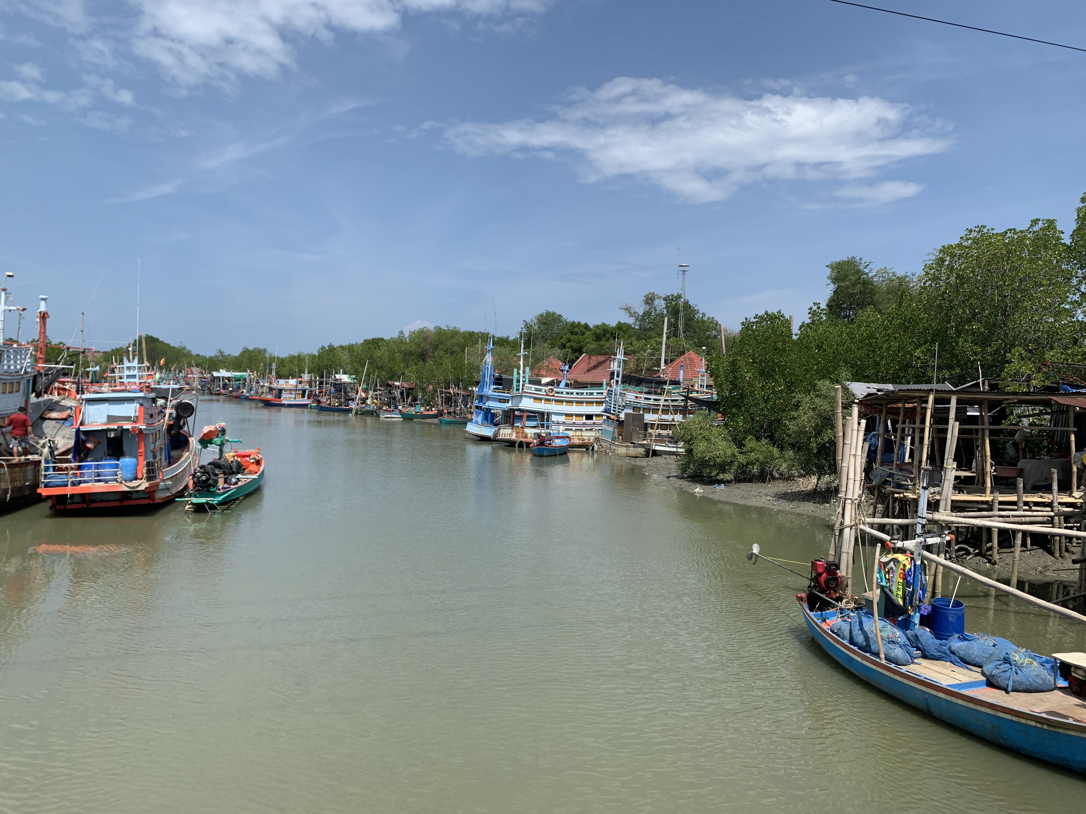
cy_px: 407
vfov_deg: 53.1
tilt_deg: -1.2
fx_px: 816
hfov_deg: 67.3
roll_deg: -2.1
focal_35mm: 26
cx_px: 543
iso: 25
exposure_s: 1/2421
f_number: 1.8
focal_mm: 4.25
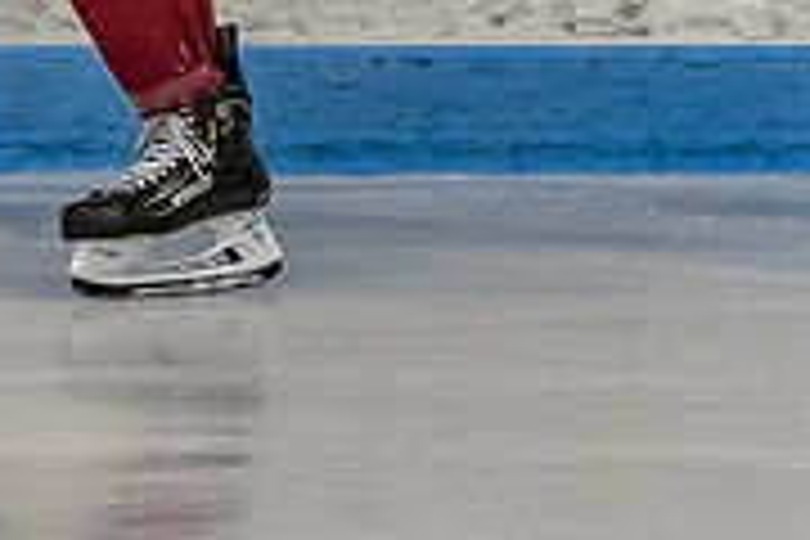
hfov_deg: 2.2
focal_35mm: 954
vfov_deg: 1.4
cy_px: -547
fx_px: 21463
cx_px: -69
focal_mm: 120
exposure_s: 1/800
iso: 2000
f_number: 3.5
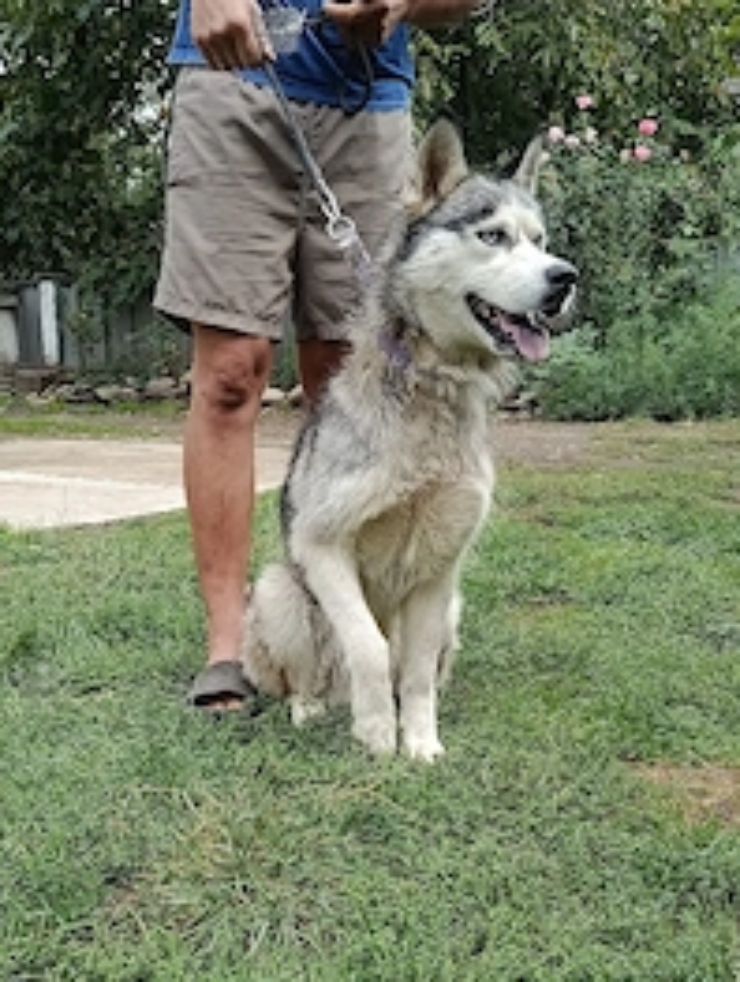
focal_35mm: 41
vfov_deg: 44.5
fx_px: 1166
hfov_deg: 35.1
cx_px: 288
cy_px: 709
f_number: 1.7
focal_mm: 5.24
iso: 50
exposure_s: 1/132
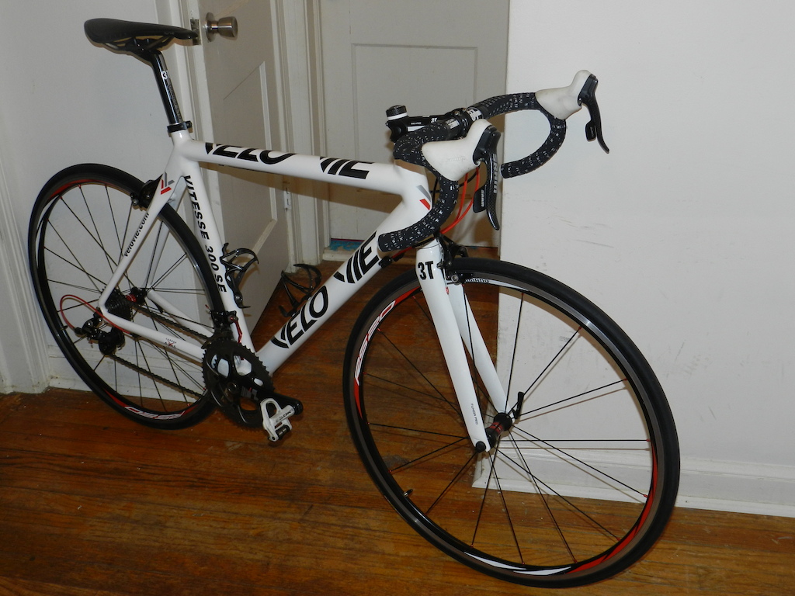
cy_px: 298
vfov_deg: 37.7
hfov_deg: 49.0
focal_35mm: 38
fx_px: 873
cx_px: 398
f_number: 4
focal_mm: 6.7
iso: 200
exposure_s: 1/30
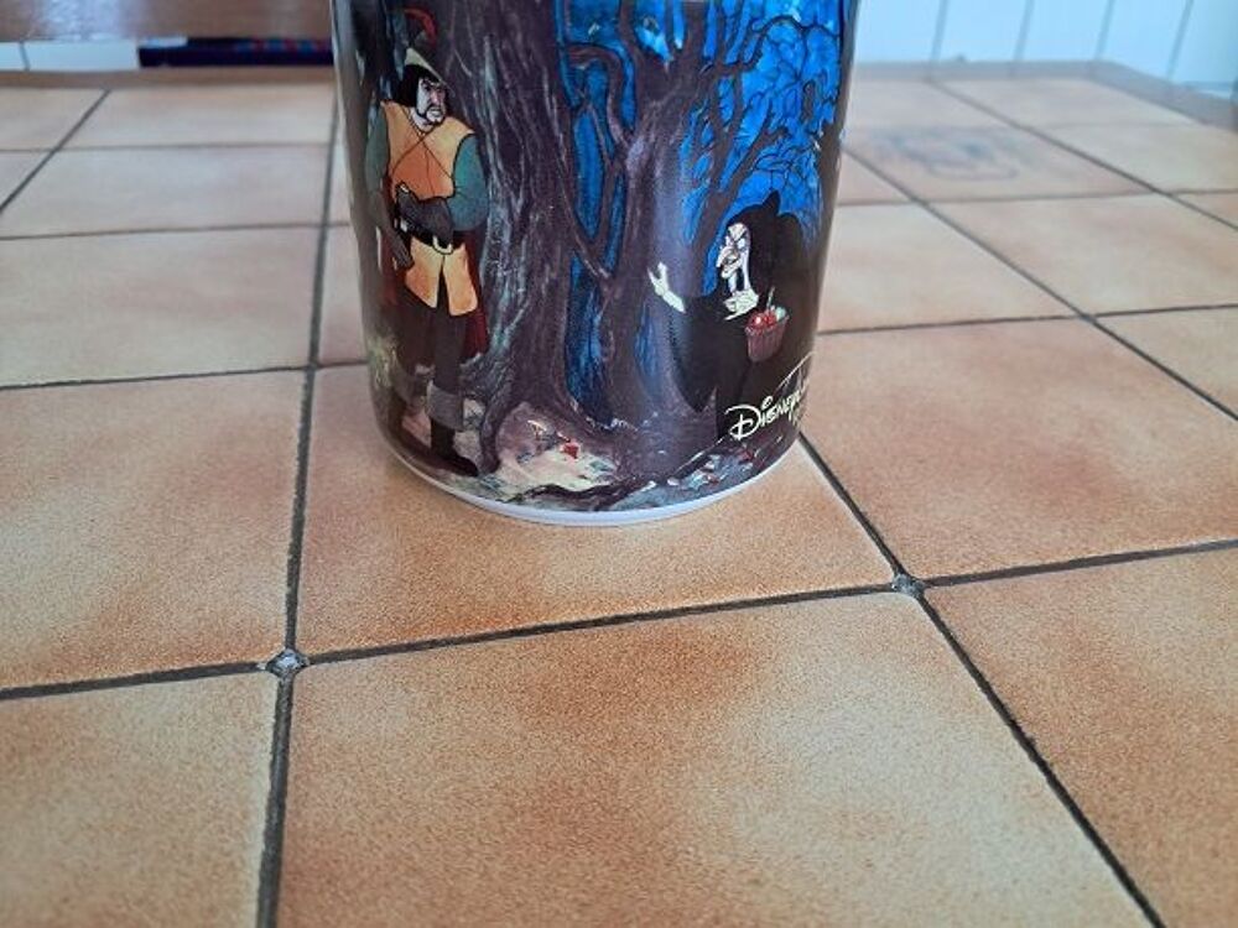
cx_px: 619
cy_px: 464
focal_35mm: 27
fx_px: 966
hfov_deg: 65.3
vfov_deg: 51.4
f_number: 1.8
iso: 640
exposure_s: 1/60
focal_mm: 4
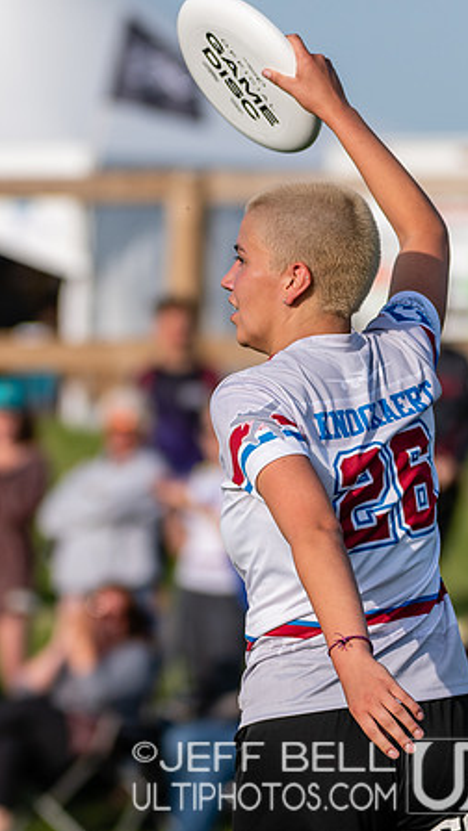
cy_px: 505
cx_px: 207
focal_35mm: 577
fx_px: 12729
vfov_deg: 3.7
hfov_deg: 2.1
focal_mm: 200
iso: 160
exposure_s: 1/1250
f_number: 4
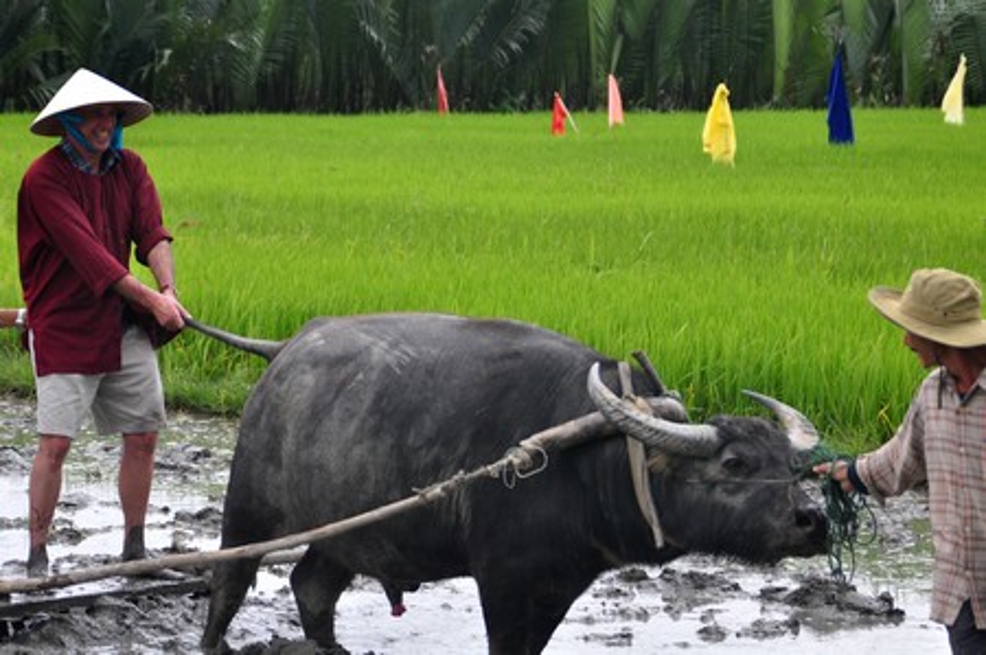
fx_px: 4309
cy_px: 328
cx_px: 493
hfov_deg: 13.1
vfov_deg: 8.7
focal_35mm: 158
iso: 500
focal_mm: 105
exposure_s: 1/500
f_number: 5.6
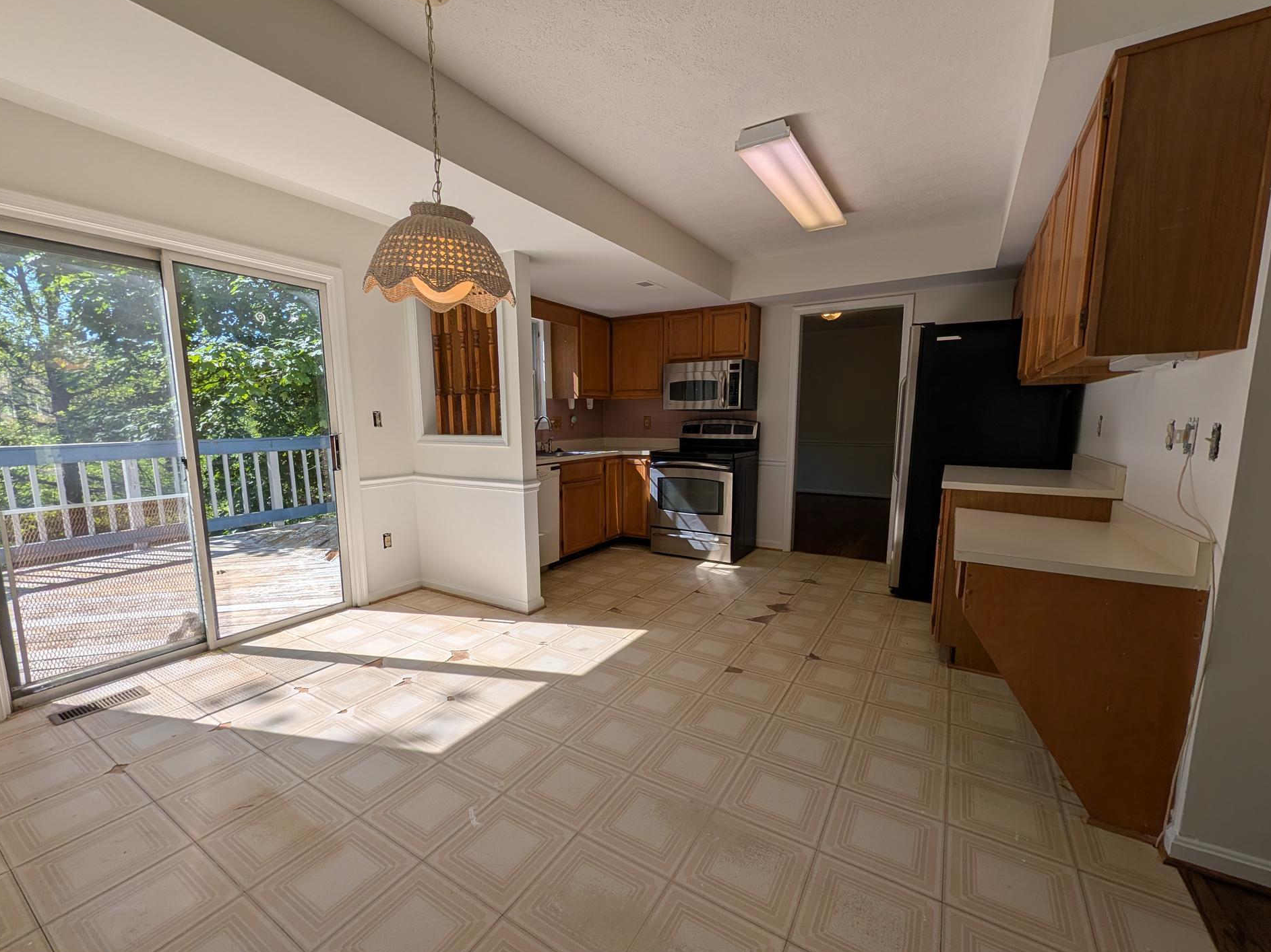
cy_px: 497
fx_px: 477
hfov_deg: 106.2
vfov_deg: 89.8
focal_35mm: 13
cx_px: 625
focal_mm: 2.02
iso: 52
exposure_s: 1/1828
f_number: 1.7
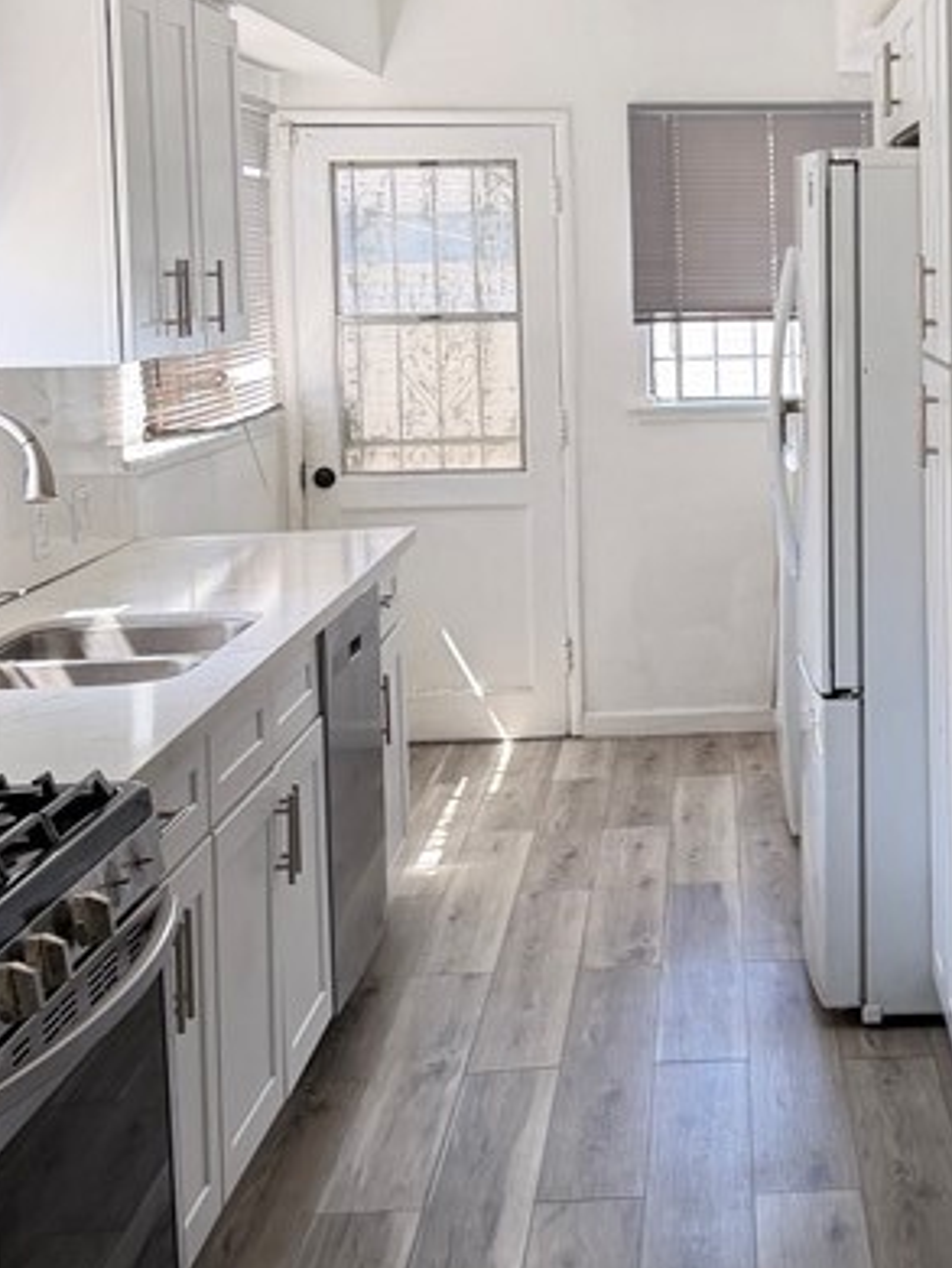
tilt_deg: -0.9
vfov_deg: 30.4
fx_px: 2308
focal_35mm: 63
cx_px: 913
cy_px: 400
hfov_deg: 22.6
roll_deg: +1.4
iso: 125
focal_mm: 6.76
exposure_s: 1/199
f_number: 1.78
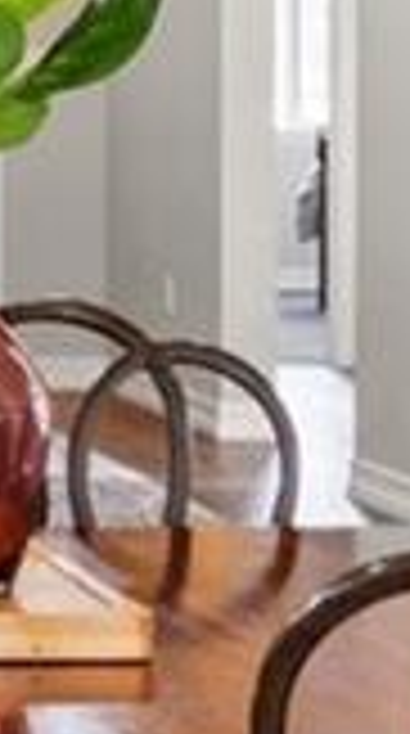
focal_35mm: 175
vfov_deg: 12.2
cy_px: 7
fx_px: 3402
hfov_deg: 6.4
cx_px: -766
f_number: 8
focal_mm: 17
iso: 400
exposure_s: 1/3
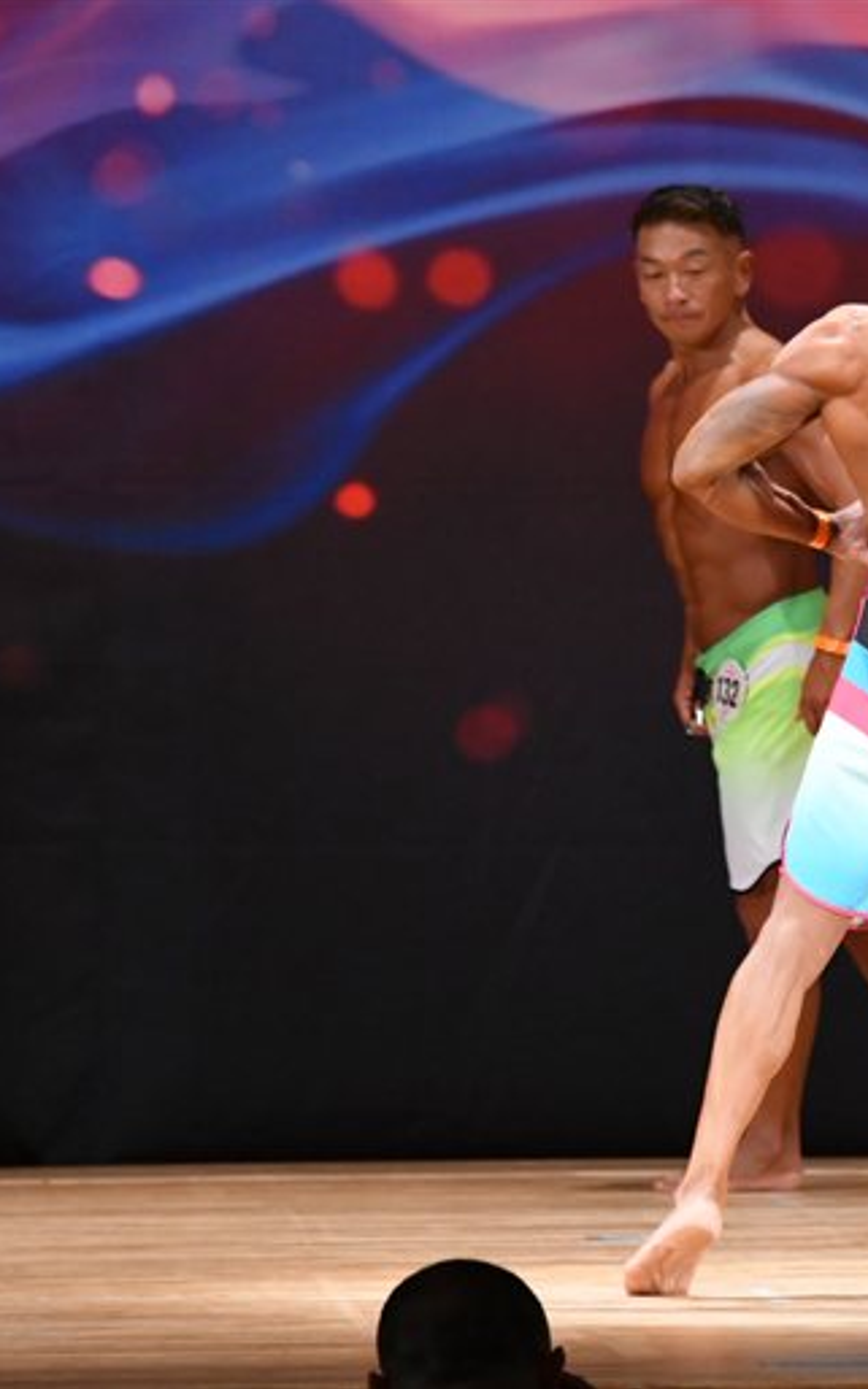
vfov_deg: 5.4
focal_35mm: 392
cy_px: 694
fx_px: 14845
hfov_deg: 3.3
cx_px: 823
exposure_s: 1/400
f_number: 5.6
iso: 3200
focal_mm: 170
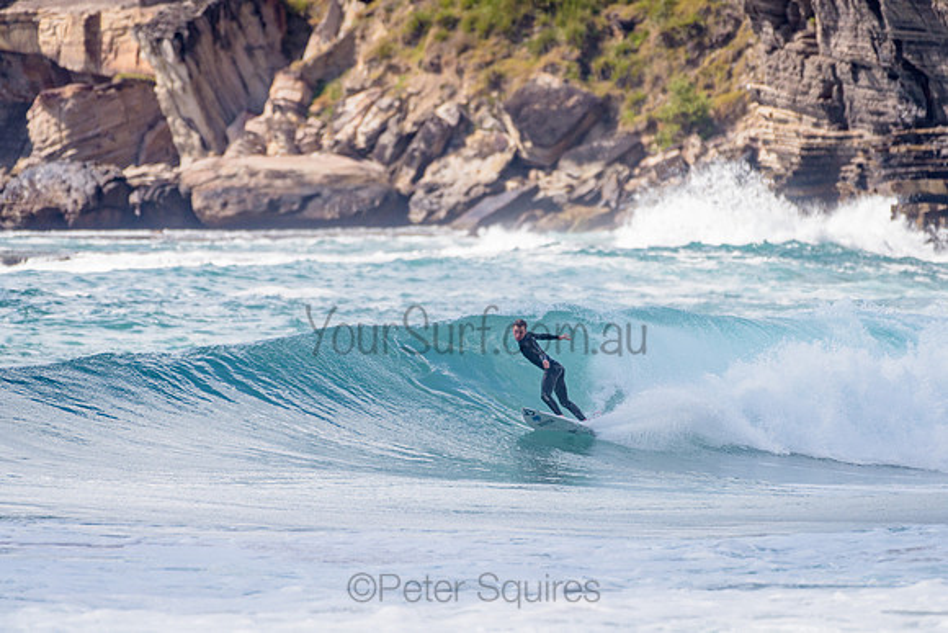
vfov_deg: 2.2
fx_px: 16148
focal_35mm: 613
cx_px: 511
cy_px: 338
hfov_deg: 3.4
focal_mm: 500
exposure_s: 1/2000
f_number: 5.6
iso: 180
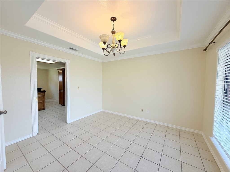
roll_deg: -0.2
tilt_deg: -3.0
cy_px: 86
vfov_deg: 85.7
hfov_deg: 102.1
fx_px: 93
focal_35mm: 14
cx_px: 115
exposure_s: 1/120
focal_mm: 2.22
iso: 64
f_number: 2.2
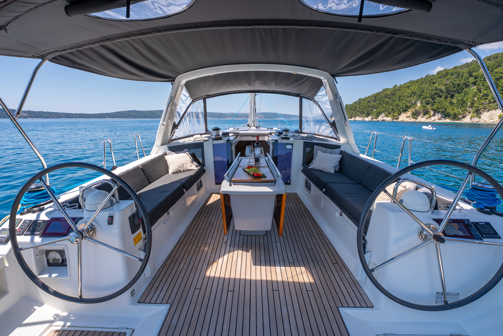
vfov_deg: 77.3
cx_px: 245
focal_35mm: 15
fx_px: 210
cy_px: 160
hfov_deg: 100.3
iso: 80
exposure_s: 1/100
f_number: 11
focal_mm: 14
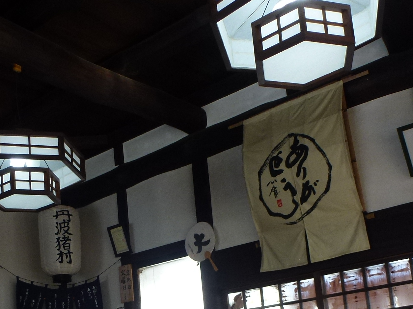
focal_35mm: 49
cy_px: 299
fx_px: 585
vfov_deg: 28.1
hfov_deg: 38.7
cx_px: 153
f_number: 3.3
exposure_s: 1/80
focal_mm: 4.3
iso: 100
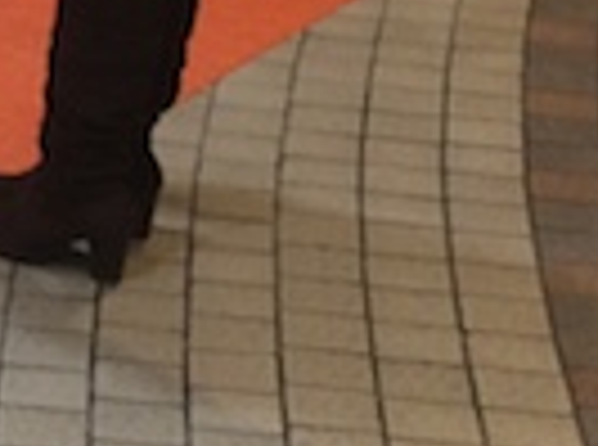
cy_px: -518
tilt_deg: -8.8
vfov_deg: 8.0
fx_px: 3015
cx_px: -526
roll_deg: +0.0
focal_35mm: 175
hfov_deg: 10.5
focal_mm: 4.15
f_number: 2.2
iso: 40
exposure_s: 1/30
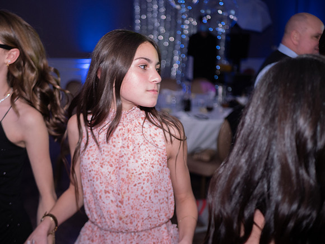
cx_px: 162
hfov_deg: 38.2
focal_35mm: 50
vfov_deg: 29.1
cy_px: 122
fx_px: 469
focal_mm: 25
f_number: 1.7
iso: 800
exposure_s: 1/125
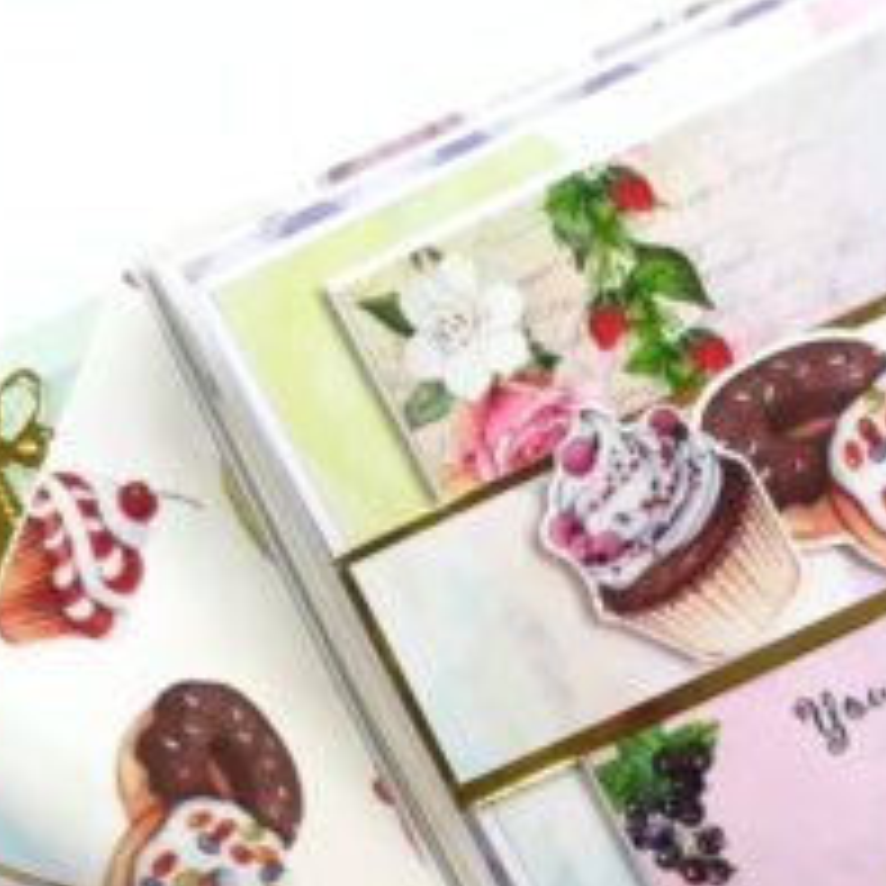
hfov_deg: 23.1
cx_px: 994
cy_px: 1003
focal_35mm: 70
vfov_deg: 23.0
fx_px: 2027
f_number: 2.2
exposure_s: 1/120
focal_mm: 3.83
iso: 50
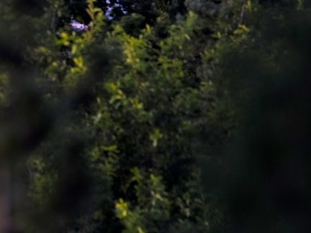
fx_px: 6156
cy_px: 102
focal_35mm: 685
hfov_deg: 2.9
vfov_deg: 2.2
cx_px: -363
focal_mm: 200
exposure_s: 1/3
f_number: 4
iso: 100
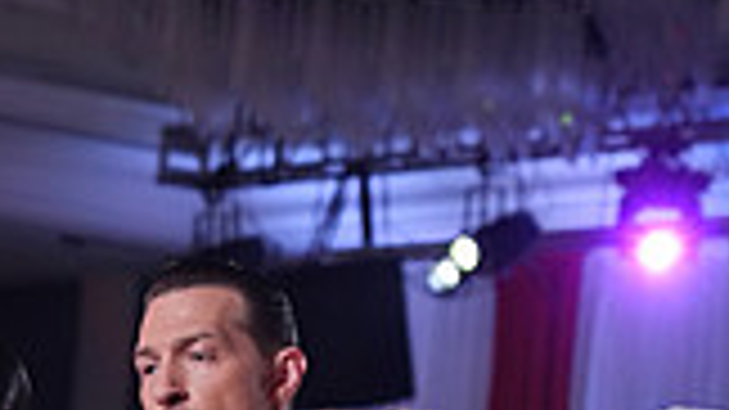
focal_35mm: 307
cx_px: 20
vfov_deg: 3.9
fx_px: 5932
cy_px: 924
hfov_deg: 7.0
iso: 3200
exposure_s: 1/500
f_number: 4
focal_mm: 82
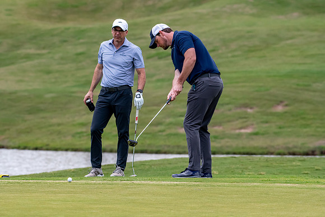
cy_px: 108
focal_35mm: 300
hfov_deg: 6.9
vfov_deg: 4.6
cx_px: 162
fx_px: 2709
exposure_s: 1/2000
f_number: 5.6
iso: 1400
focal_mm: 200
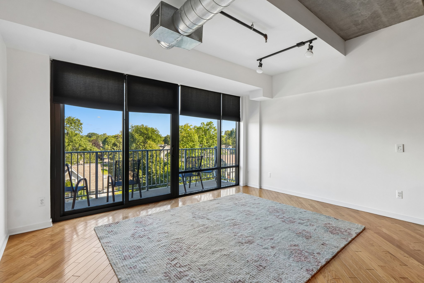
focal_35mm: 18
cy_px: 142
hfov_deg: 90.0
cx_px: 212
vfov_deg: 67.4
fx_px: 212
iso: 160
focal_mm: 12
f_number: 8
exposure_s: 1/30
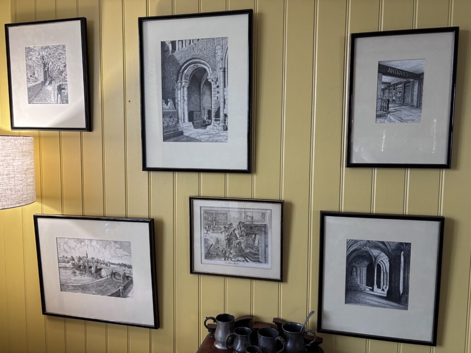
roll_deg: -0.6
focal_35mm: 26
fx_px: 354
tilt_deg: -5.5
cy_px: 176
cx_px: 236
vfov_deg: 53.1
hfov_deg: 67.3
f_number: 1.6
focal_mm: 5.96
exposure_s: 1/60
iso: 250
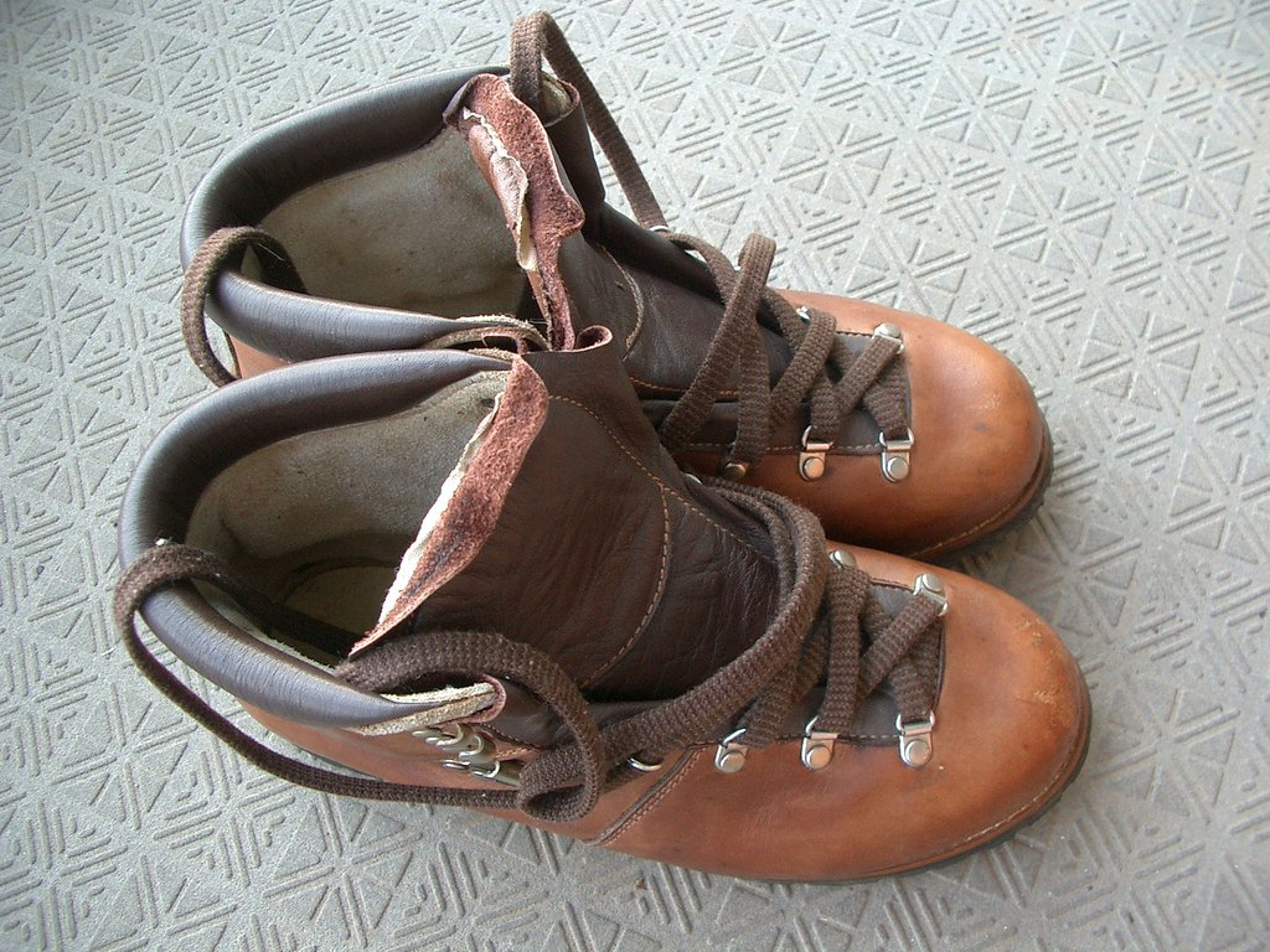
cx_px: 635
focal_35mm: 35
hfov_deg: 52.6
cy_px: 476
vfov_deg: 40.7
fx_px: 1284
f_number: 2.6
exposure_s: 1/40
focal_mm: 5.8
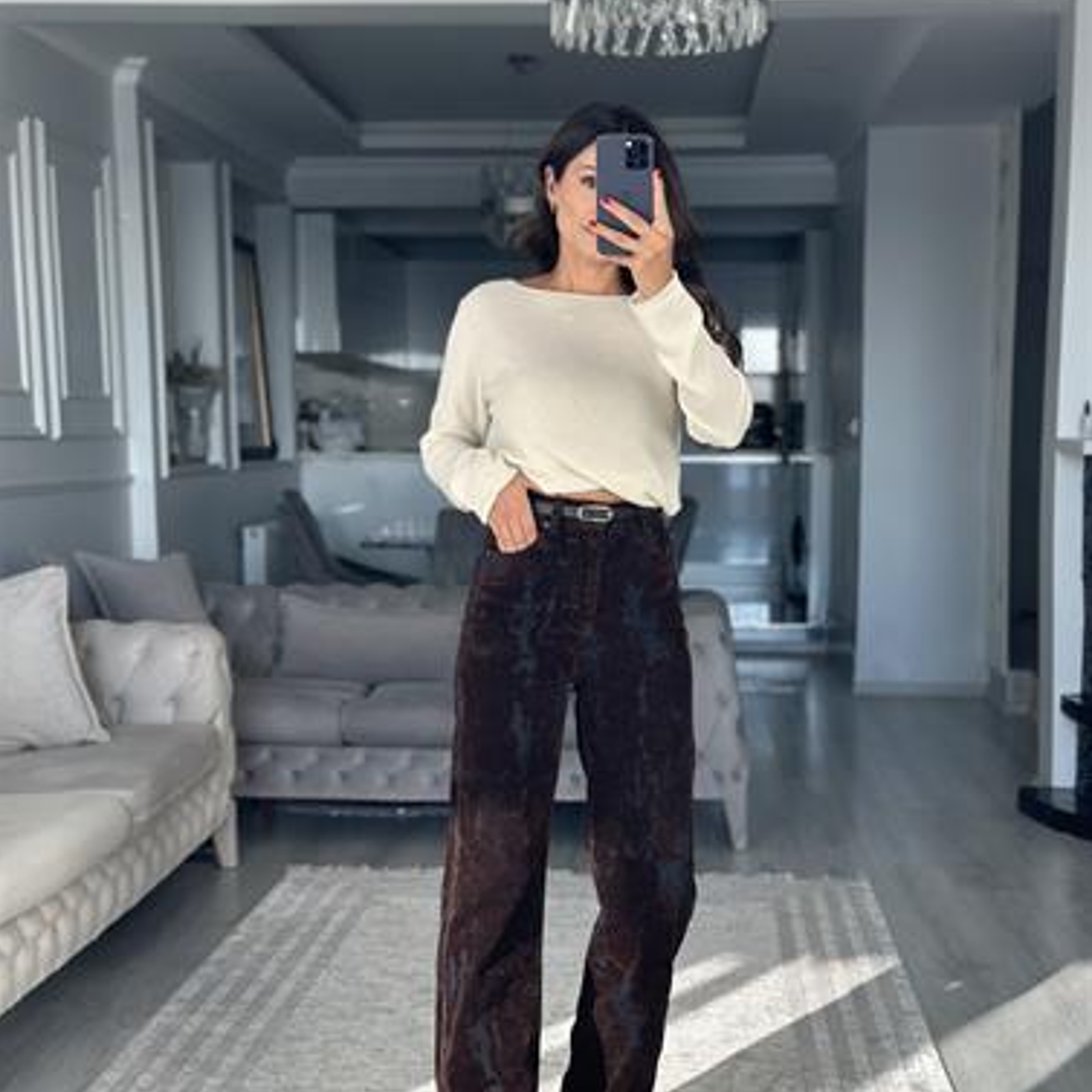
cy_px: 669
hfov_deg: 30.0
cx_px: 545
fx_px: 2034
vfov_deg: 29.9
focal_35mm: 57
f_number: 1.78
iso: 80
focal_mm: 6.86
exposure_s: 1/227
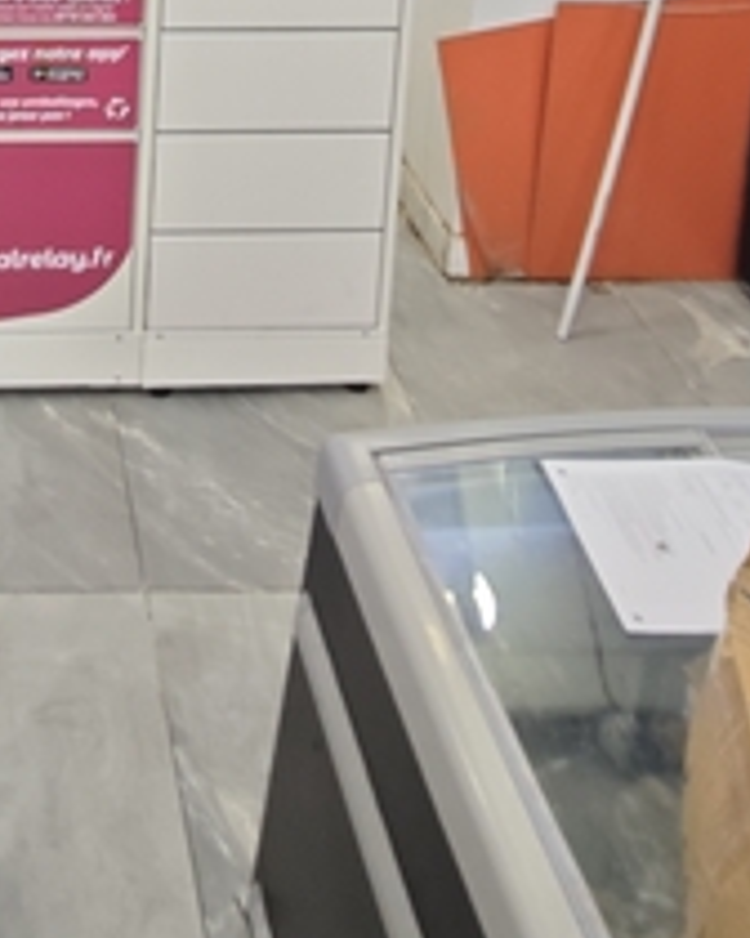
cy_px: -398
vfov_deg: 28.7
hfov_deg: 29.6
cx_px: -27
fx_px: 1304
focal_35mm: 47
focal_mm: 2.16
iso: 640
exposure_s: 1/33.3
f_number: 2.2
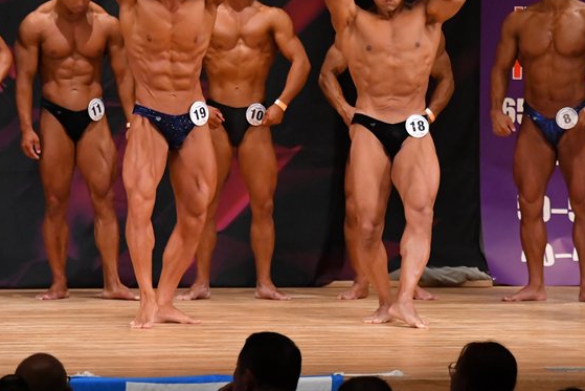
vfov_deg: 3.7
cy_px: 126
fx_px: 6079
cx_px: 299
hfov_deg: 5.5
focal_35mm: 374
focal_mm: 180
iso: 5000
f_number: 5.6
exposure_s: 1/400
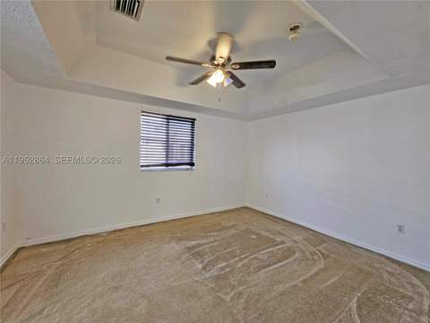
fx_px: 161
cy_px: 162
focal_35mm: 13
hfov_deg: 106.2
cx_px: 215
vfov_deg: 89.9
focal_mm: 2.2
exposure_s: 1/77.4
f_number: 2.2
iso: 160
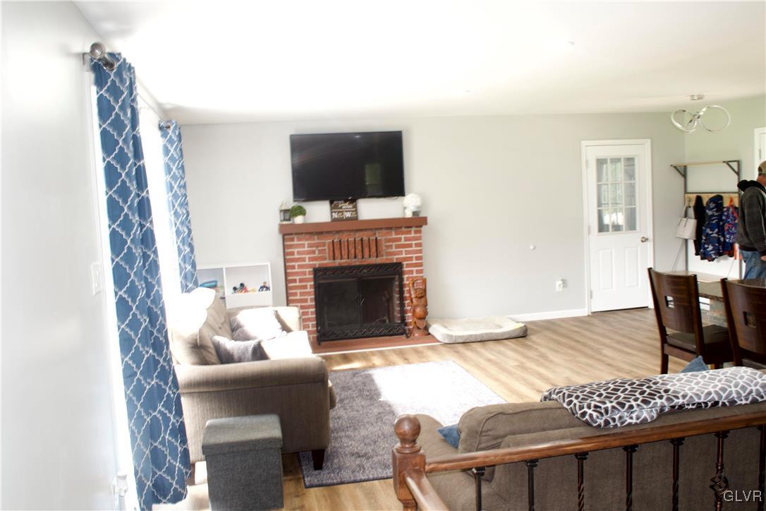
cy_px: 256
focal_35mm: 33
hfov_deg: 57.2
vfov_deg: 40.0
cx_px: 383
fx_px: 702
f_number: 9
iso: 400
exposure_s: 1/4
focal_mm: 22
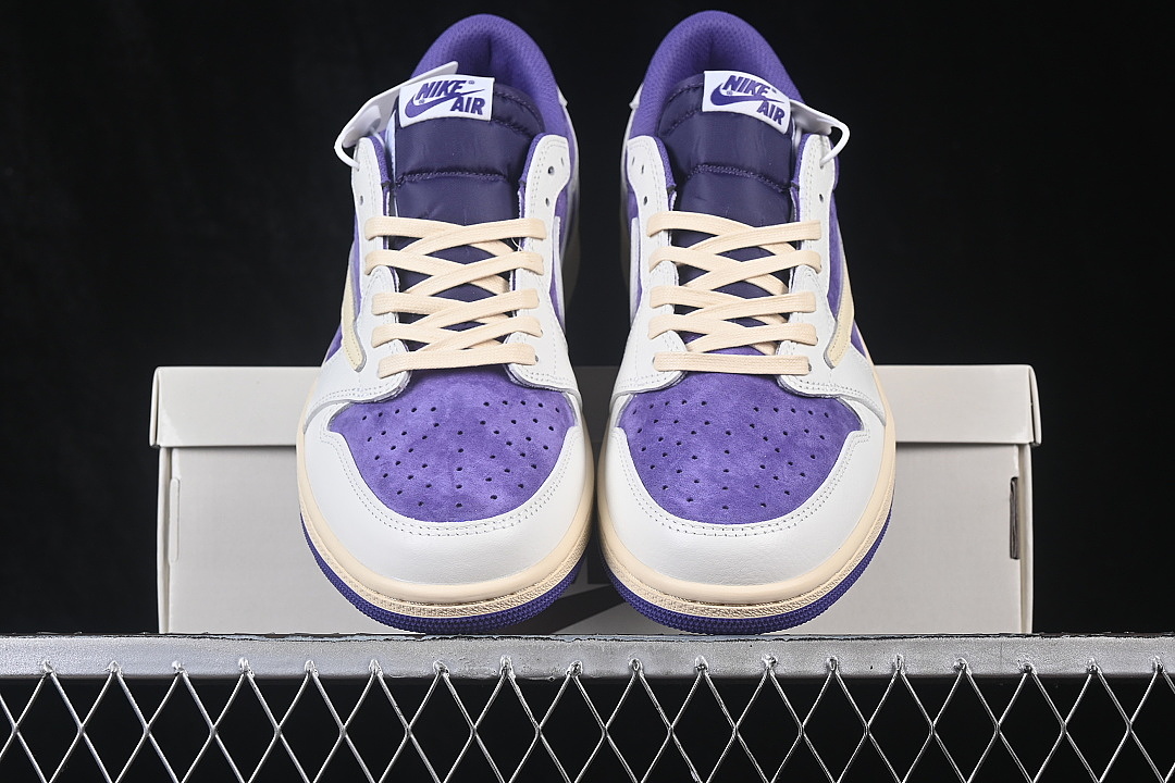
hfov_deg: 27.0
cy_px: 392
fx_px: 2448
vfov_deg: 18.2
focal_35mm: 75
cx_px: 588
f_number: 8
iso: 160
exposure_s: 1/80
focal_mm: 50
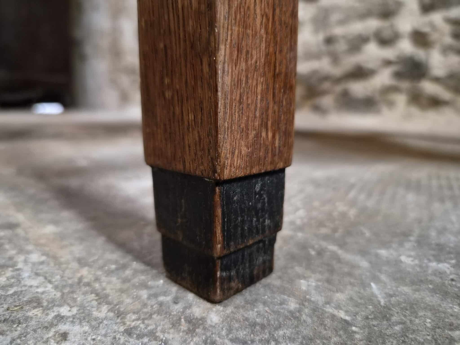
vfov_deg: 58.9
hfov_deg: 73.9
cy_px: 172
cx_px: 230
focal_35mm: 23
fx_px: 306
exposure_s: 1/50
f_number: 1.8
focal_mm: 5.4
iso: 1600
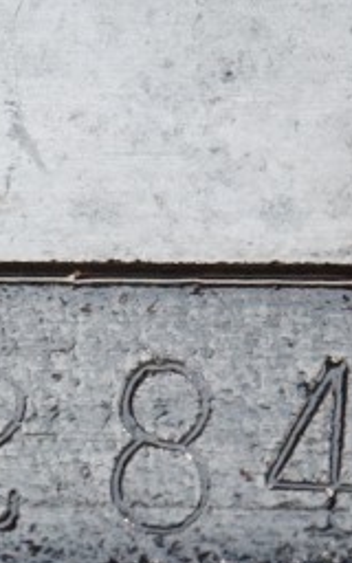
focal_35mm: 208
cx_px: -42
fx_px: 3193
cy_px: 500
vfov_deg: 10.0
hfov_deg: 6.3
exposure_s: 1/160
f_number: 5
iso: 2000
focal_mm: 34
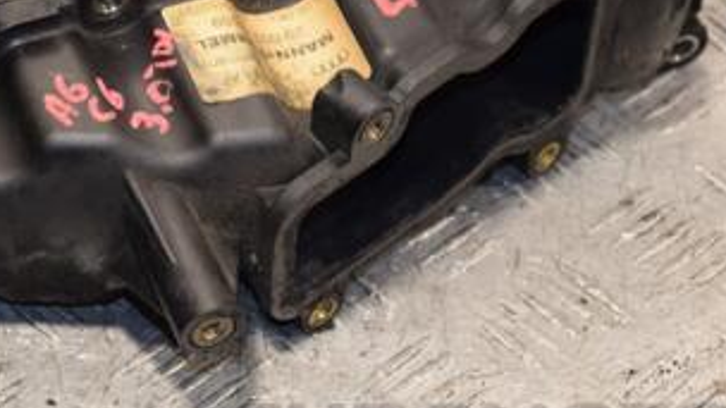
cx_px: 189
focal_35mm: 161
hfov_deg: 13.3
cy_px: 122
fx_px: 3099
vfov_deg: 7.5
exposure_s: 1/160
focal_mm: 52
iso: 800
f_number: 5
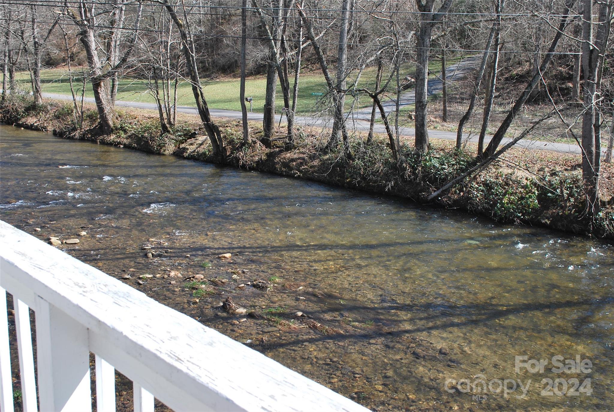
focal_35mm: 39
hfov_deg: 49.5
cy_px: 206
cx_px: 307
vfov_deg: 34.3
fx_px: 666
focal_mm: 26
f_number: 9
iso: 200
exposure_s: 1/160
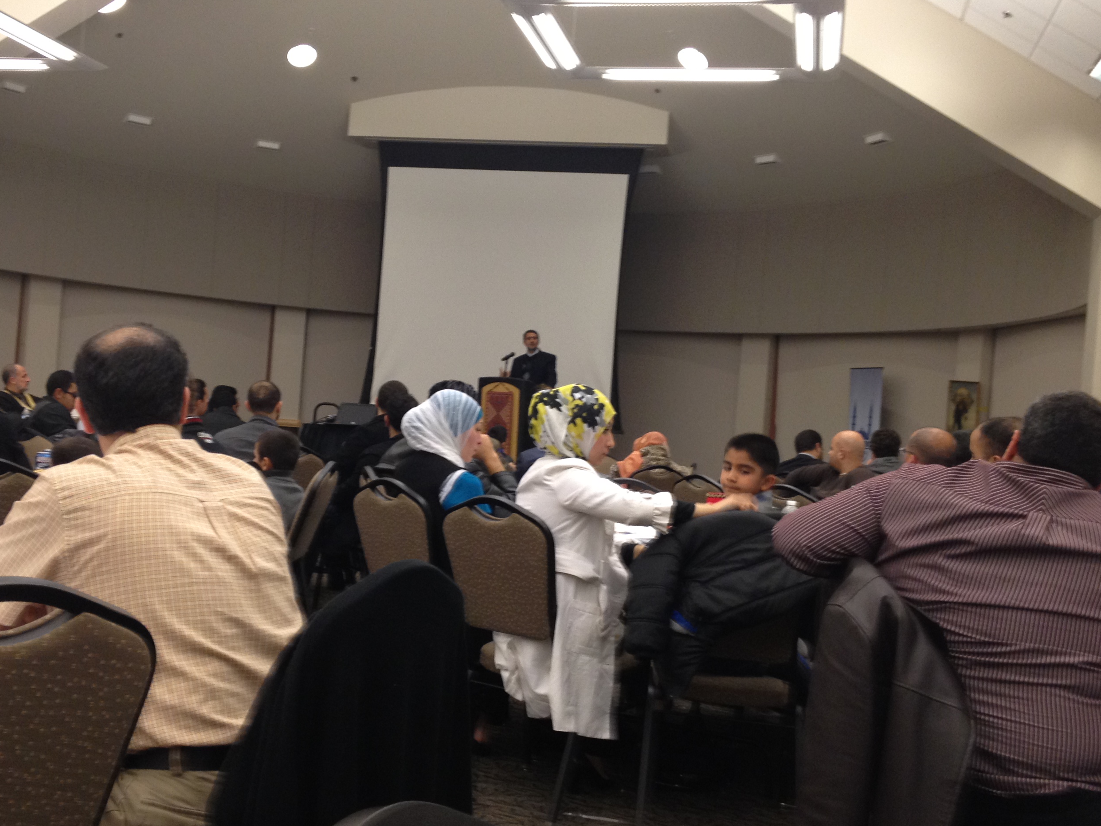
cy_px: 429
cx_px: 486
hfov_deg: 41.2
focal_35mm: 46
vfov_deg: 31.5
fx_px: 1463
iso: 125
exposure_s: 1/20
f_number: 2.4
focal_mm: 4.28
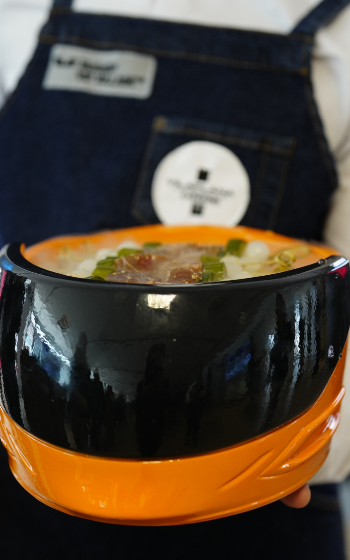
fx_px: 1175
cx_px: 144
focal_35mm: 77
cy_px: 281
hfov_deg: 16.9
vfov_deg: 26.8
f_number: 2.5
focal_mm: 50
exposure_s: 1/80
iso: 400
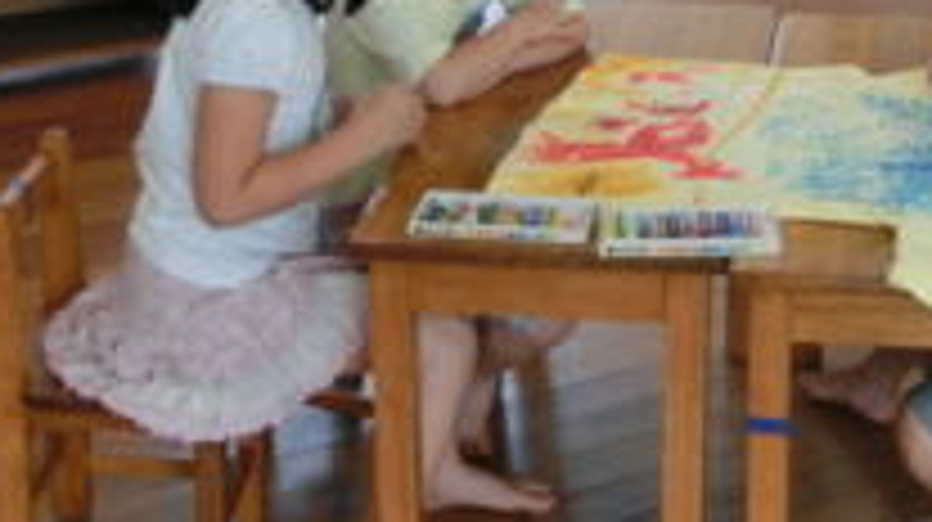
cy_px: 50
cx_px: 765
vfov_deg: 12.1
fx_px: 2444
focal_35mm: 99
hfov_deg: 21.3
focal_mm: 8.29
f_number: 4.2
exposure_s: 1/125
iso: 250
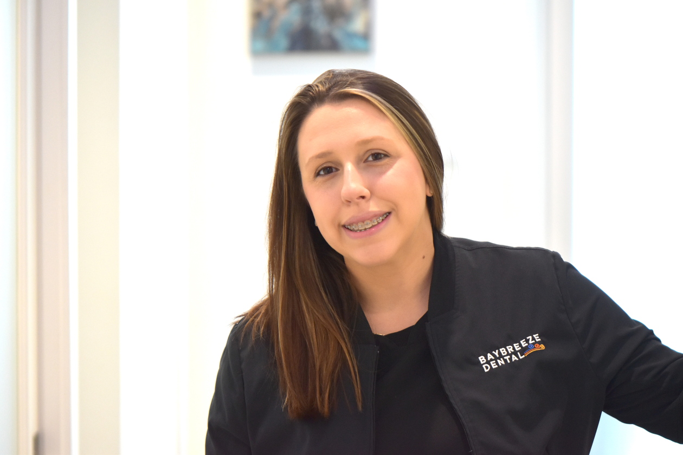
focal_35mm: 128
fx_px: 2419
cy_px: 228
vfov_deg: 10.8
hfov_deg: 16.1
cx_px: 342
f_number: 3.5
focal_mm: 85
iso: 900
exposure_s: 1/125
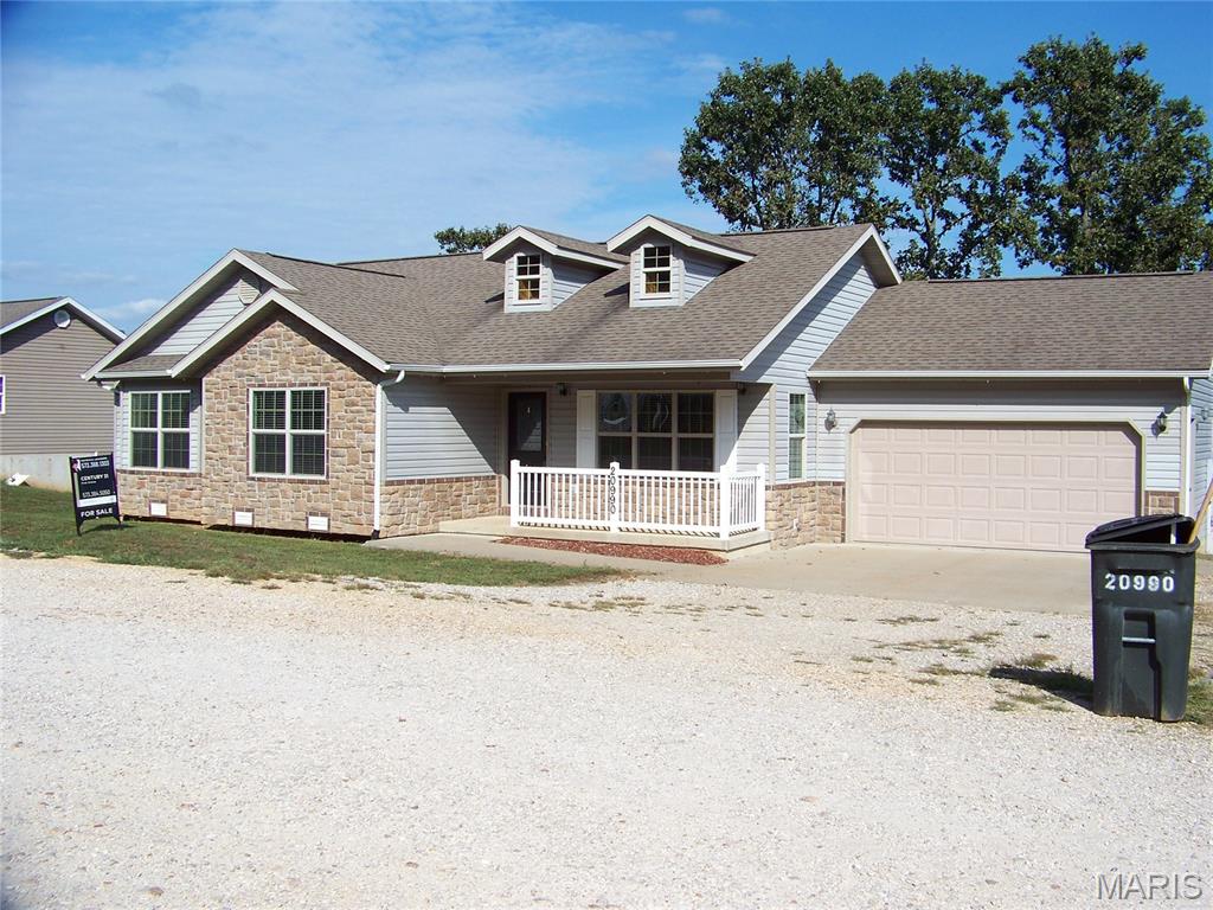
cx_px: 606
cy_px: 455
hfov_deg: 51.4
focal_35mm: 36
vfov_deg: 39.7
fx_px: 1261
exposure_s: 1/640
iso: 64
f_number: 4
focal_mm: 5.85
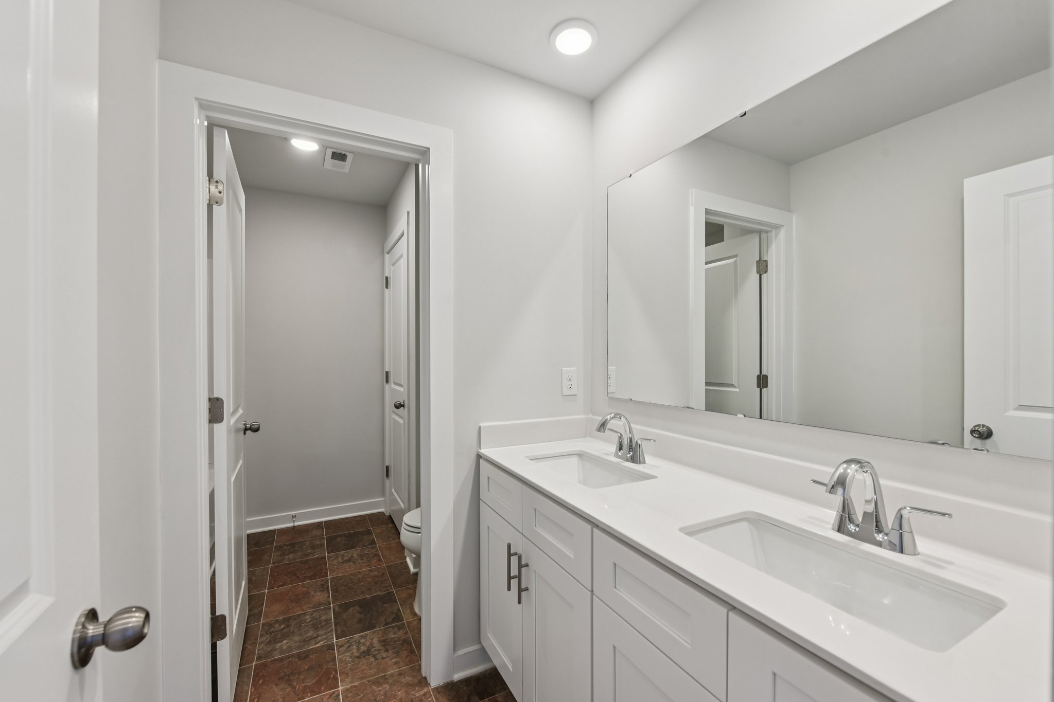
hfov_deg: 100.4
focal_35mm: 15
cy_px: 351
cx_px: 527
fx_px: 439
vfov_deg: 77.3
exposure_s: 1/15
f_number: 8
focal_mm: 15
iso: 200
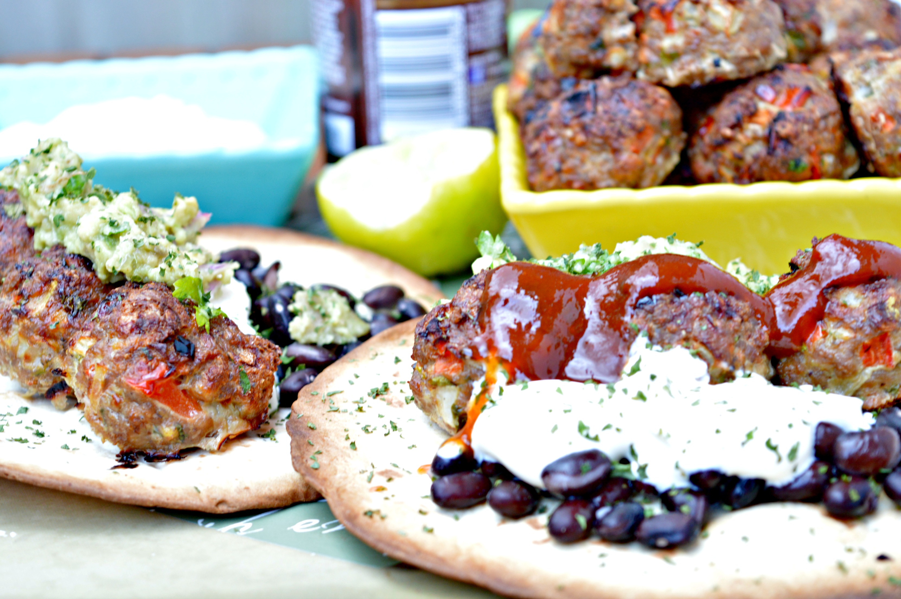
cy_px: 300
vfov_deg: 16.5
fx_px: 2063
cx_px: 450
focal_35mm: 82
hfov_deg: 24.6
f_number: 5.6
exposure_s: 1/20
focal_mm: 55
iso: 400
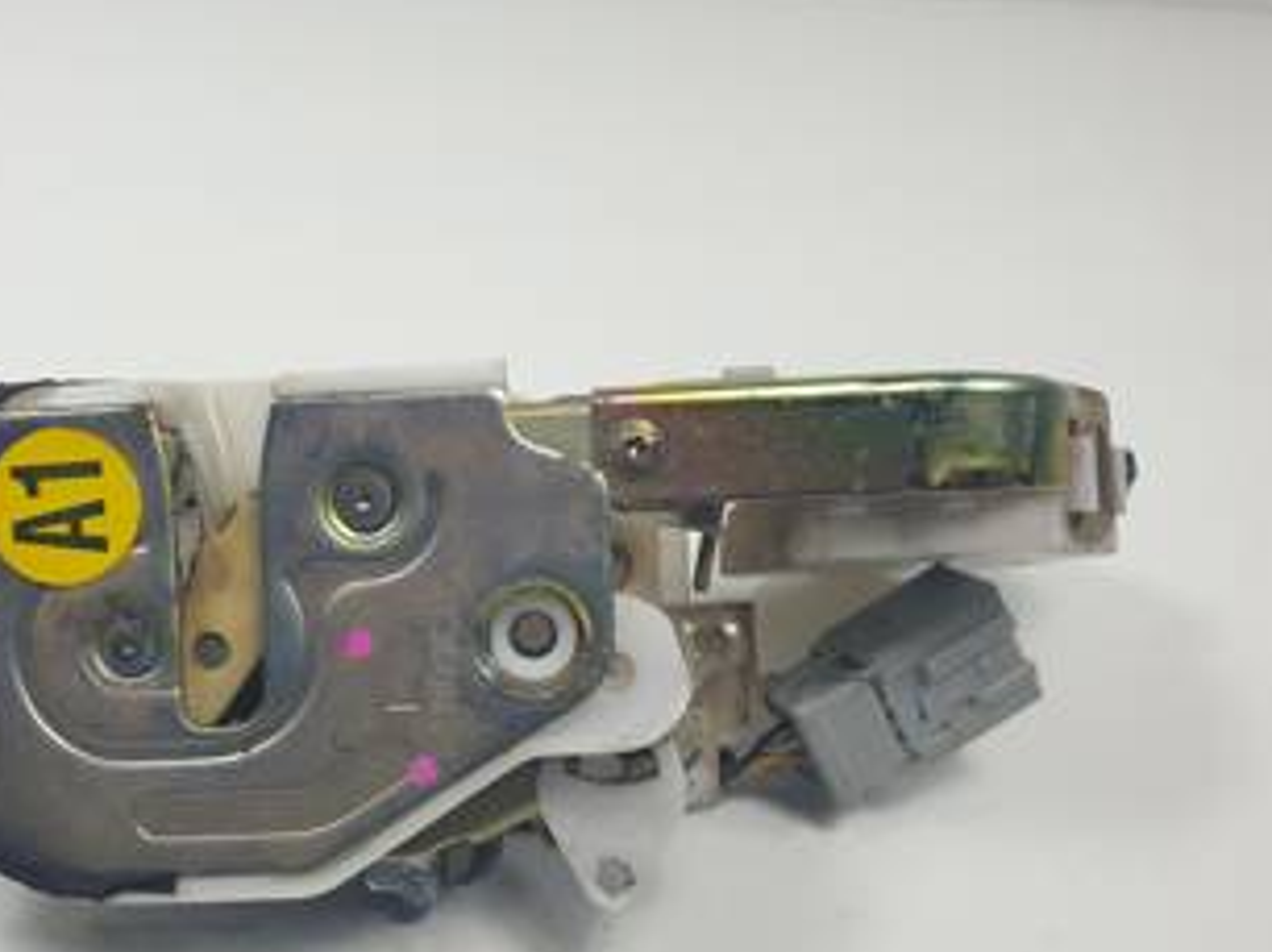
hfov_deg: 53.3
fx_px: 1248
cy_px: 578
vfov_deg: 41.5
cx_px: 470
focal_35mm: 34
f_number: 2.4
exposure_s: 1/227
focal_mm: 4.3
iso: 50
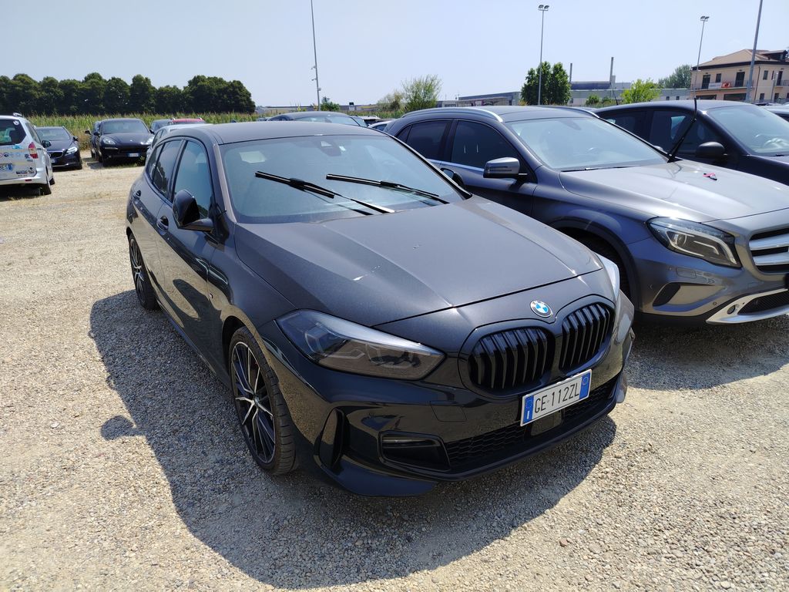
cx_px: 394
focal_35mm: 24
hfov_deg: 71.6
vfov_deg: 56.8
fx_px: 547
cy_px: 296
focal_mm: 5.25
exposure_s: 1/925
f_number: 1.75
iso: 100
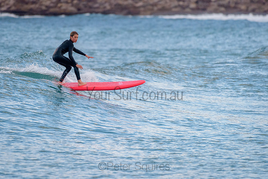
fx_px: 4556
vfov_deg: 2.2
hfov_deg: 3.4
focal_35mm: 612
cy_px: 70
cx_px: 104
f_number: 5.6
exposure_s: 1/2000
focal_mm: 500
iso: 1600
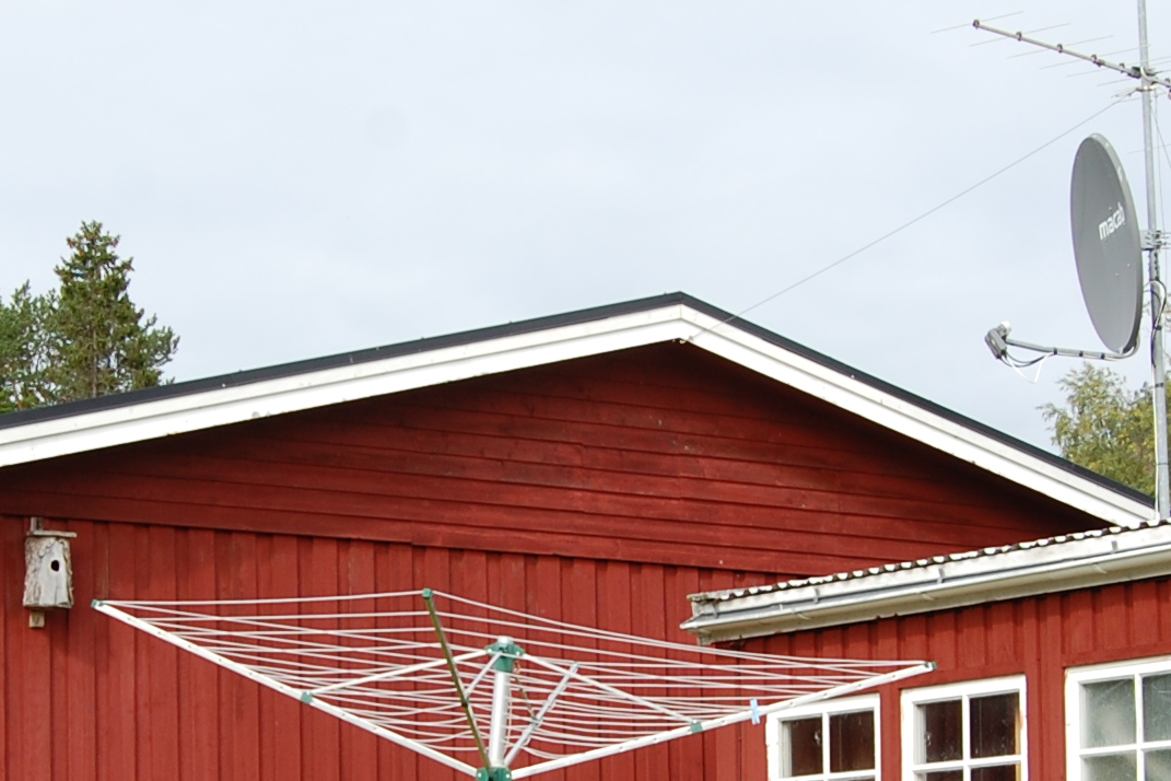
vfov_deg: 13.4
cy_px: 692
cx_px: 496
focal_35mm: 101
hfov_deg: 20.2
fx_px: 3285
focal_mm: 24
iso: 200
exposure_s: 1/250
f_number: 8
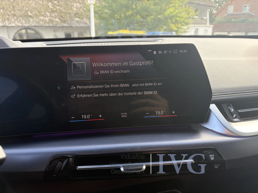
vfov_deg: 53.1
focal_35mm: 26
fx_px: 194
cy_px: 96
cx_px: 129
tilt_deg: -18.4
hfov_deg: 67.3
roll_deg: +0.3
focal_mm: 5.96
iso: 100
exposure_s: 1/219
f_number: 1.6
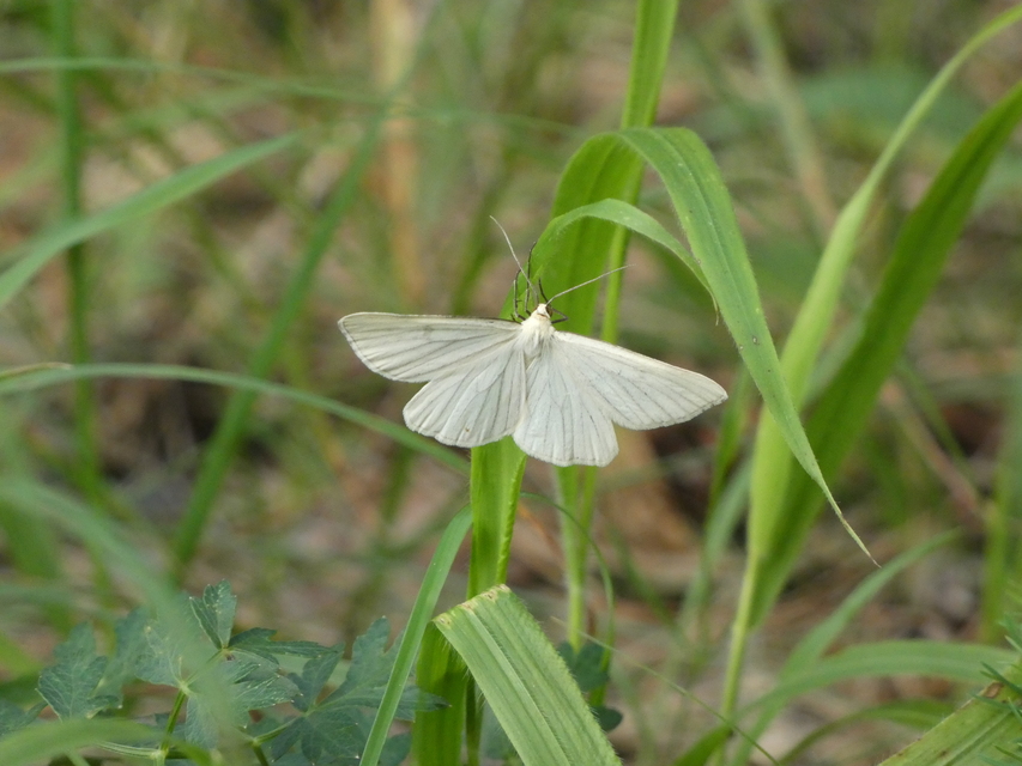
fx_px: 15679
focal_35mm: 531
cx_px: 511
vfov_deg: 2.8
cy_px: 383
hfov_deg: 3.7
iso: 800
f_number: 5.6
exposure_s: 1/400
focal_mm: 95.2
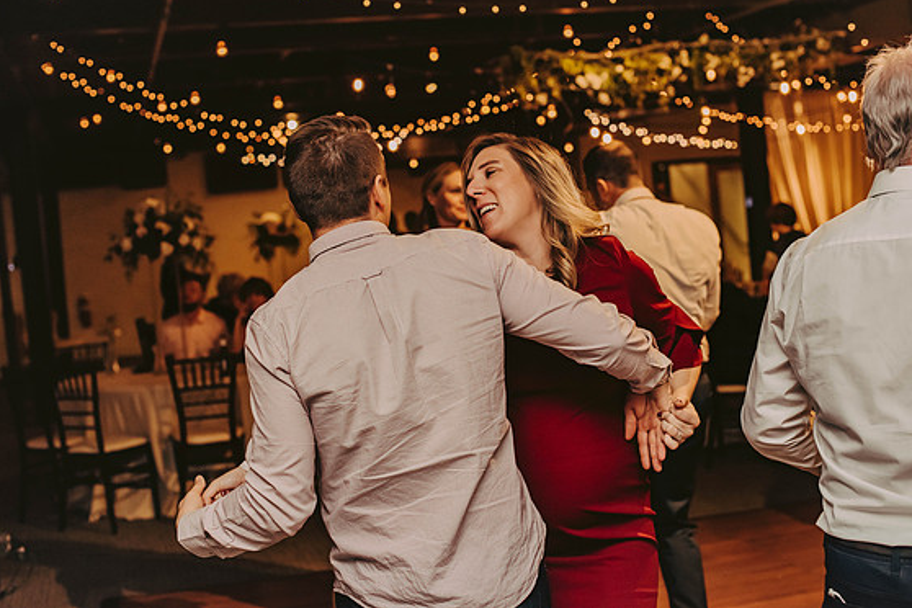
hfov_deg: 38.2
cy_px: 295
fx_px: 1317
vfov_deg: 26.0
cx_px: 471
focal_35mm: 52
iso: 2000
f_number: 3.2
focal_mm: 50
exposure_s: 1/200
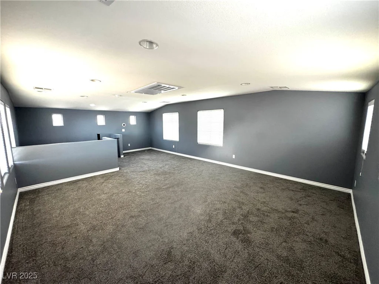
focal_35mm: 14
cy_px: 142
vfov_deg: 85.7
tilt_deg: -8.7
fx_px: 153
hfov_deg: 102.1
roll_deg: +0.0
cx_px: 190
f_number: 2.2
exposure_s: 1/60
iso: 320
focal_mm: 2.22
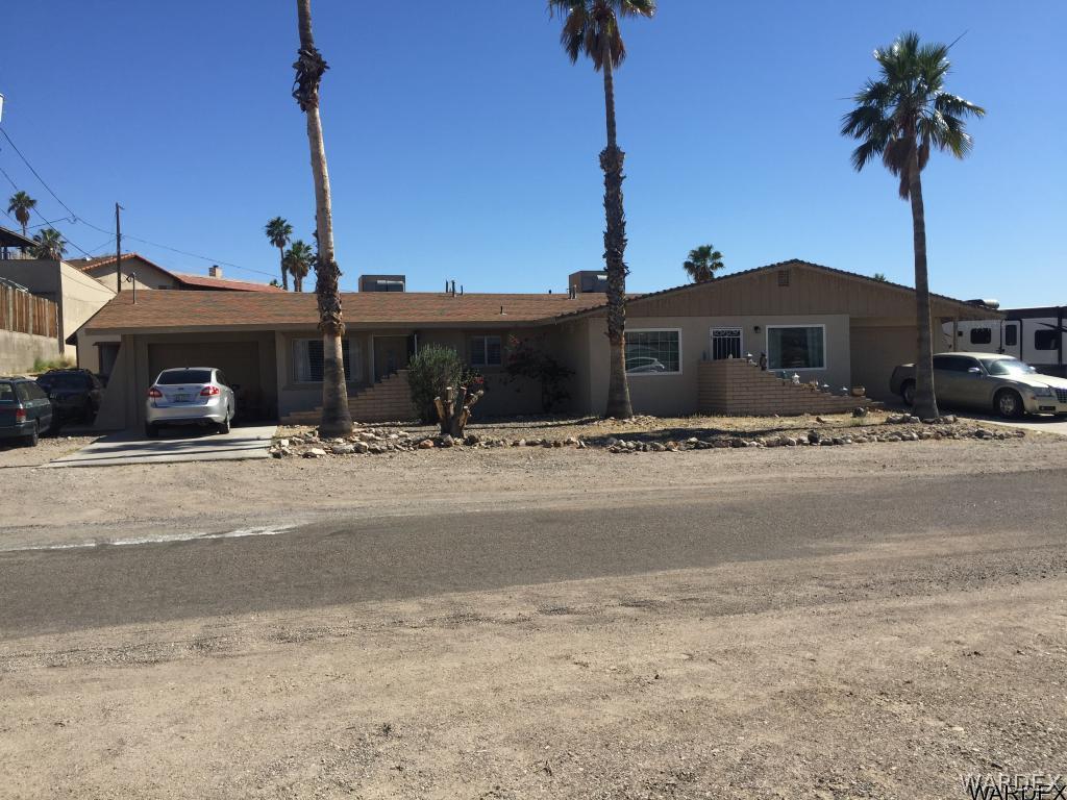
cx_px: 534
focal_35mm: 29
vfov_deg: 48.2
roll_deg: +1.4
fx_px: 894
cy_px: 400
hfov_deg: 61.7
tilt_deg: -3.2
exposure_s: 1/2326
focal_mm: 4.15
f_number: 2.2
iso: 32
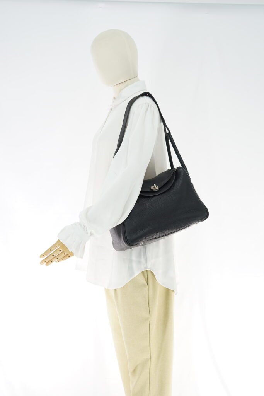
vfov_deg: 39.6
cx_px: 132
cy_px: 198
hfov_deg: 27.0
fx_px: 550
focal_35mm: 50
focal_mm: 50
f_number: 6.3
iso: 640
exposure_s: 1/13
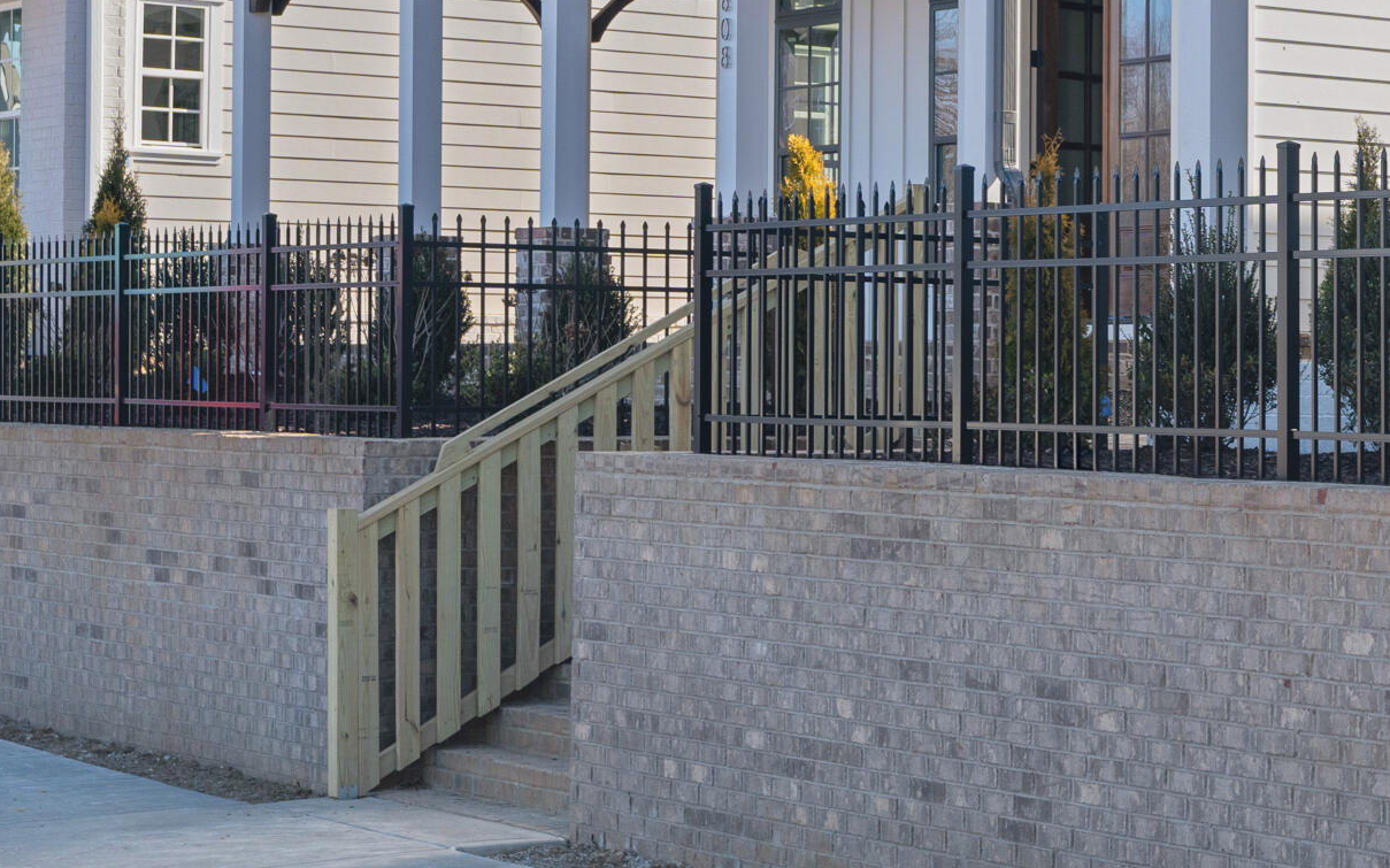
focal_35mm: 86
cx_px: 1711
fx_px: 3257
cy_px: -115
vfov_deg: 14.8
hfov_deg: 22.1
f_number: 7.1
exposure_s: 1/400
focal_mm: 34
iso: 320
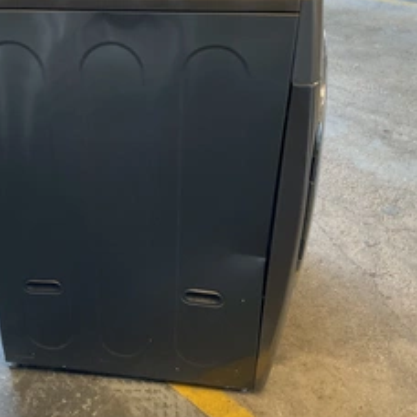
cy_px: 177
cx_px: 110
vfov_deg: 37.5
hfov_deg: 36.8
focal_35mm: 45
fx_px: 613
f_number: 1.8
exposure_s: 1/60
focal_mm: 3
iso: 200
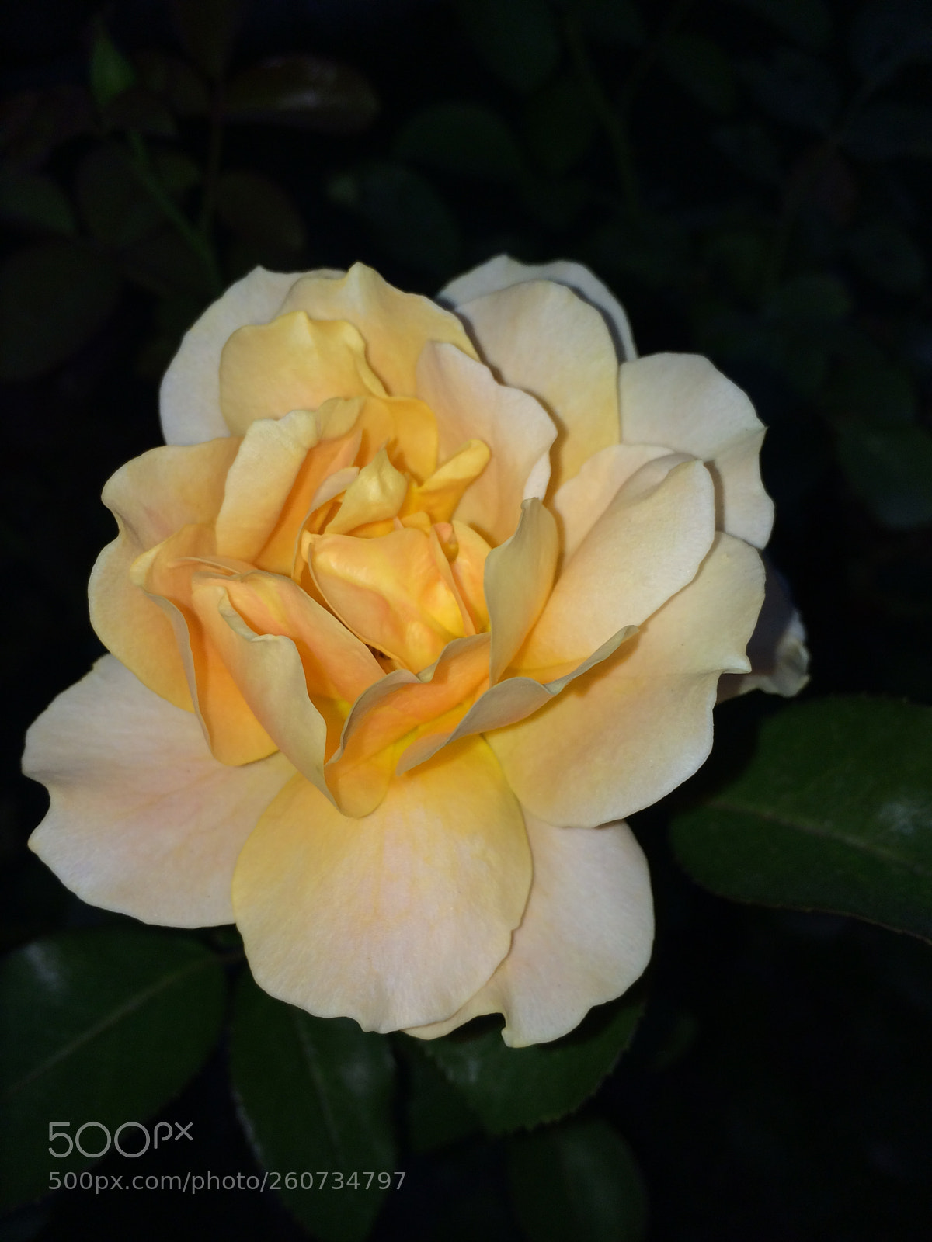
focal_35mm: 30
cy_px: 621
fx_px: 1077
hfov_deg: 46.8
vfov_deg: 60.0
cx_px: 466
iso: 32
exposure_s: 1/641
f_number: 2.2
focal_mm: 4.12
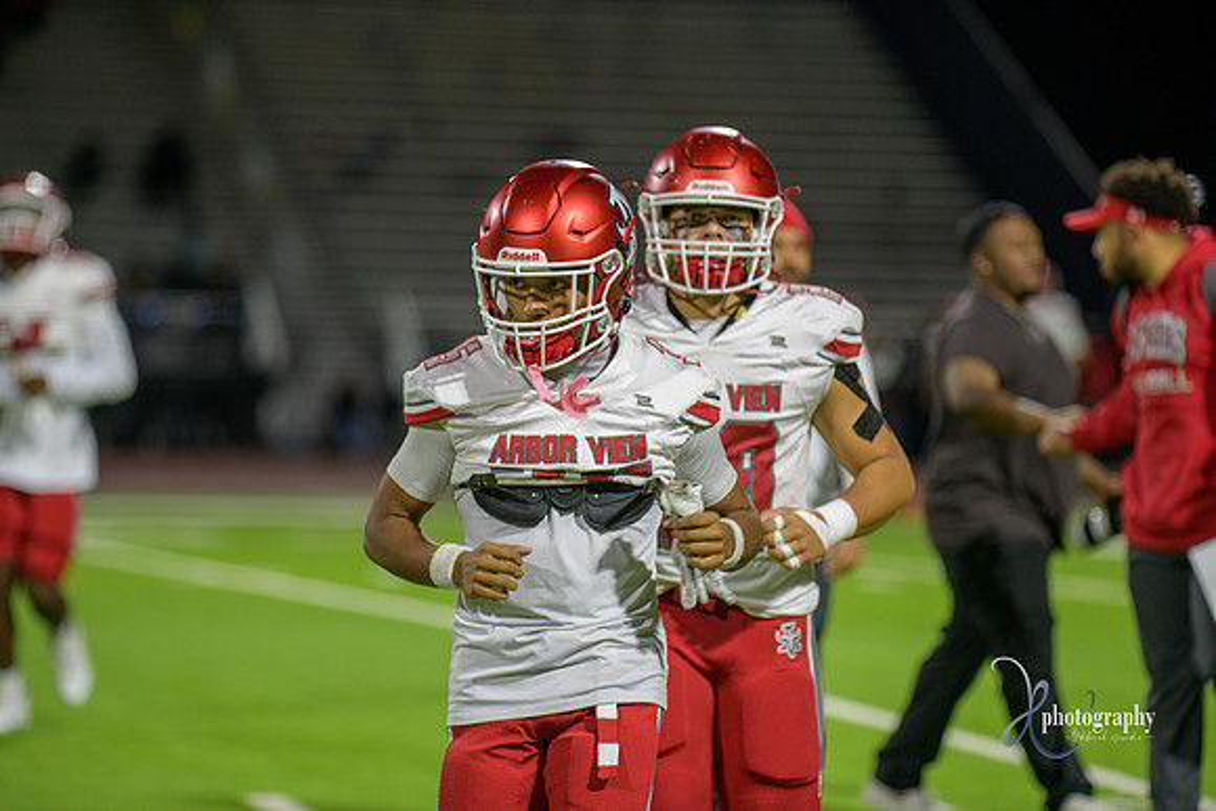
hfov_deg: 10.5
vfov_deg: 7.0
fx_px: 6588
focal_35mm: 195
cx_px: 608
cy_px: 406
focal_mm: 195
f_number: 2.8
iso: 1250
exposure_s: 1/250
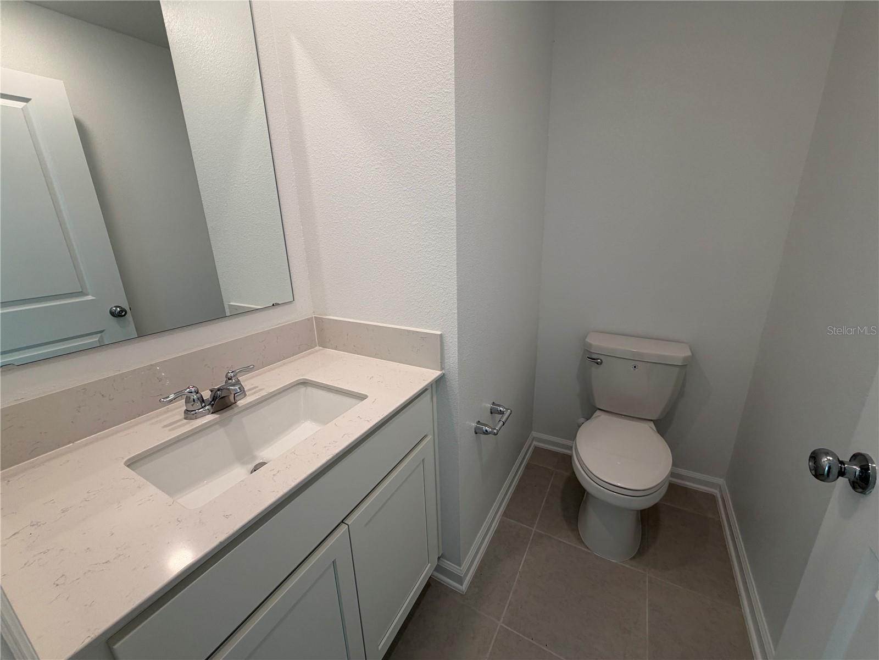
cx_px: 440
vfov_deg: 85.7
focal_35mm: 14
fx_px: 356
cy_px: 330
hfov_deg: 102.1
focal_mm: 2.22
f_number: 2.2
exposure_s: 1/120
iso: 80
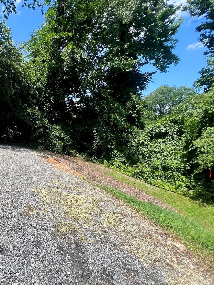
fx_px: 157
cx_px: 24
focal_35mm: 19
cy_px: 151
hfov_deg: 59.1
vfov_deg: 84.6
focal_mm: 1.57
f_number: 1.8
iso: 32
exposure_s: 1/1220
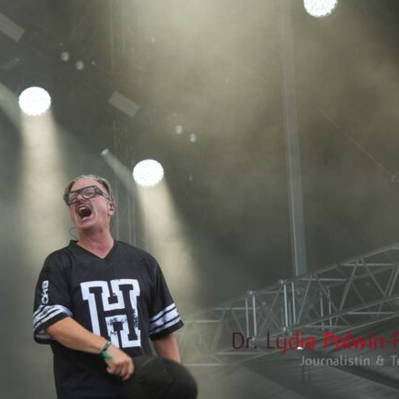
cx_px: 149
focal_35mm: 123
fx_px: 1601
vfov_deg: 14.2
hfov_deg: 14.2
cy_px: 211
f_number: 4.5
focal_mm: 55
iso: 100
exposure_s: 1/160
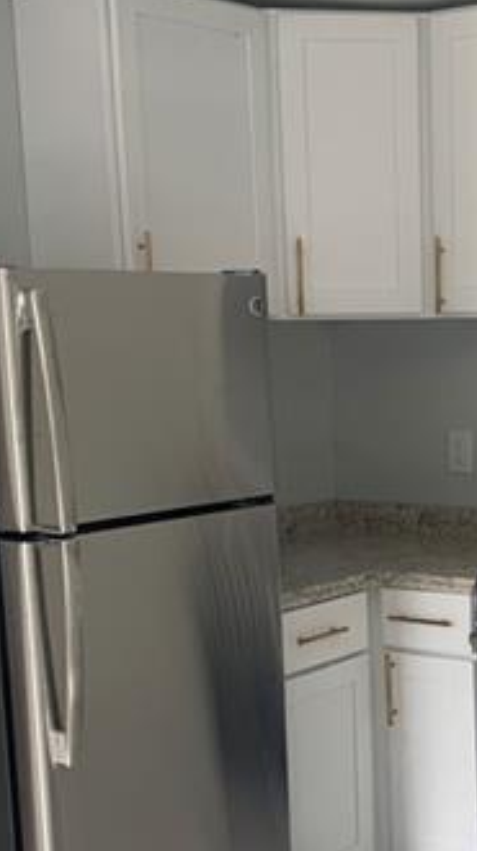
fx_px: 1488
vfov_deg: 31.3
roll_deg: +1.3
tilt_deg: -10.4
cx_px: 462
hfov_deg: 17.8
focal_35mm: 66
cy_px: 647
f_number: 1.8
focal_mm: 4.25
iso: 40
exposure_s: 1/121
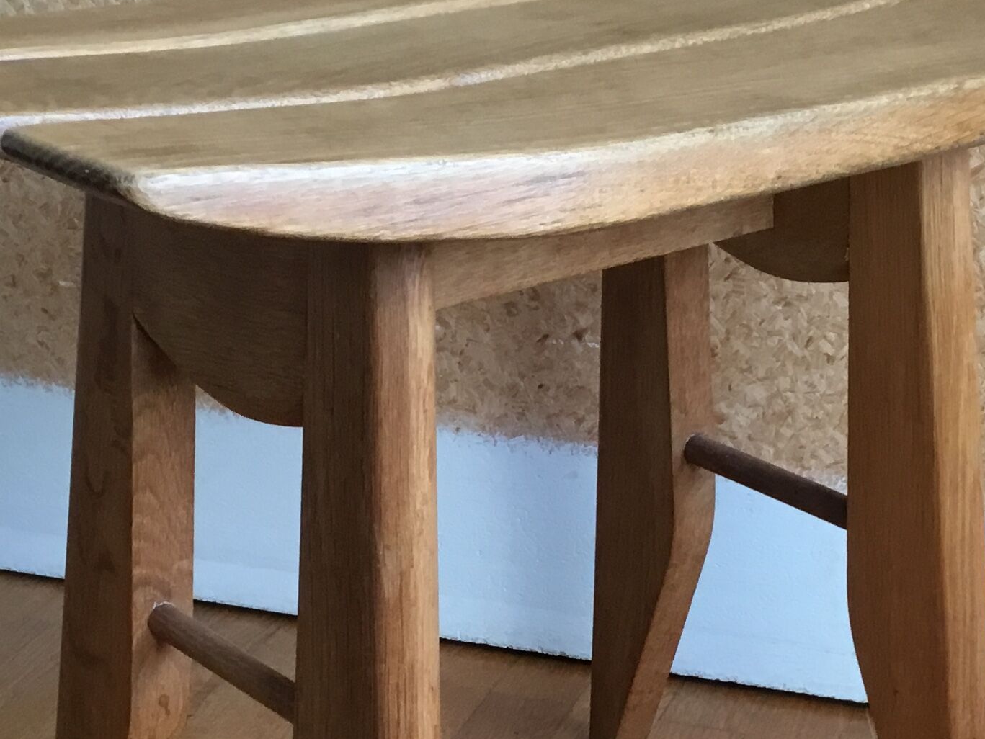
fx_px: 2106
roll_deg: -0.5
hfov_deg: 26.3
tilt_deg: -25.0
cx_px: 530
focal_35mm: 74
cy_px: 614
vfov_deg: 19.7
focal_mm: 3.3
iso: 100
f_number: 2.4
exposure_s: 1/33
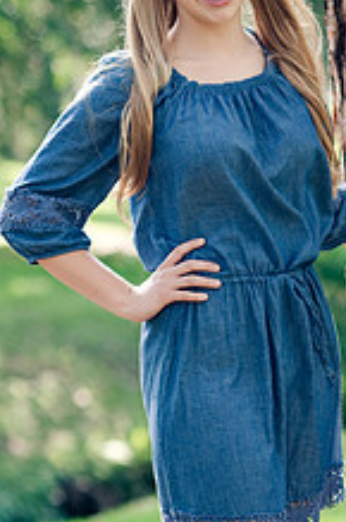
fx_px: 2535
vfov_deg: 11.8
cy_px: 267
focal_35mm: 175
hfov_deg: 7.8
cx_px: 264
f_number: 2.5
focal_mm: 85
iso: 200
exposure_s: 1/400
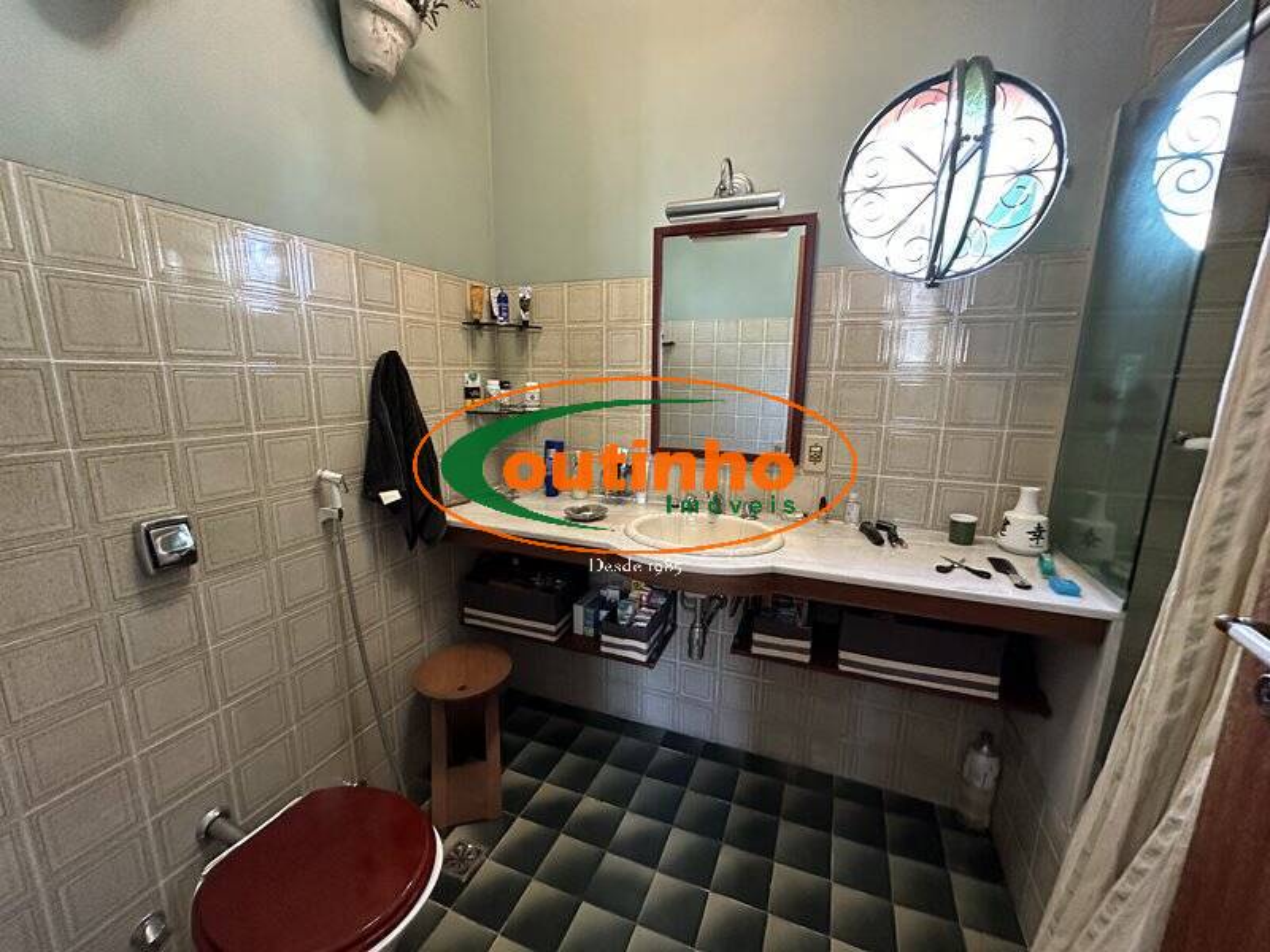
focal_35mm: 14
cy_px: 476
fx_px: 514
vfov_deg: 85.7
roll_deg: -1.1
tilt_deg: -10.1
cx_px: 635
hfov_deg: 102.1
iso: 640
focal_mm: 2.22
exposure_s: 1/60
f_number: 2.2
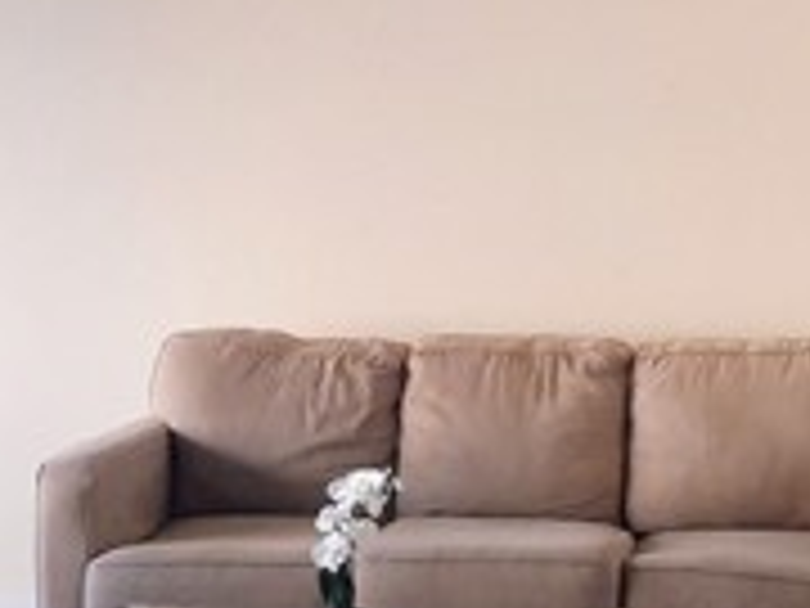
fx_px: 2083
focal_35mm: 89
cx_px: 387
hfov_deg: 22.0
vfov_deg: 16.5
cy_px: 176
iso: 640
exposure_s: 1/60
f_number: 2
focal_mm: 4.6
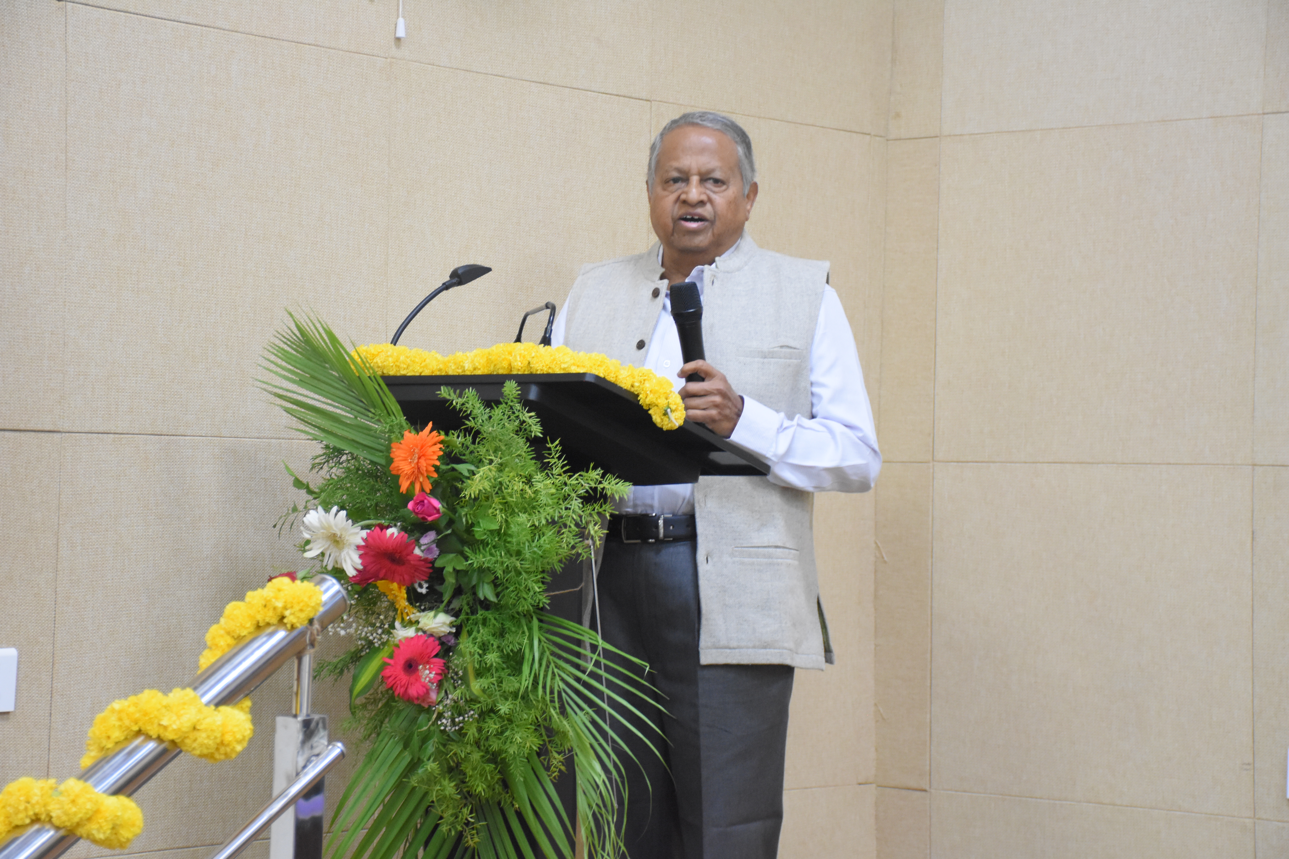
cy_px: 430
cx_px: 644
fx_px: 3007
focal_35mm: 84
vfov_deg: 16.3
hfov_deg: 24.2
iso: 2200
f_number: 4.8
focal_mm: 56
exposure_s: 1/60
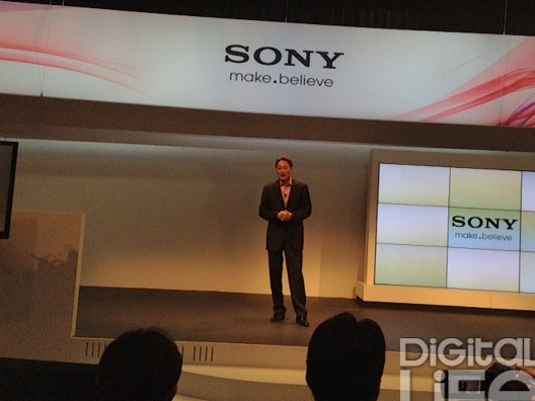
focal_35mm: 40
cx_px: 298
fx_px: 618
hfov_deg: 46.7
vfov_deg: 35.9
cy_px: 181
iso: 200
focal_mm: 4.13
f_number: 2.4
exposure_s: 1/420
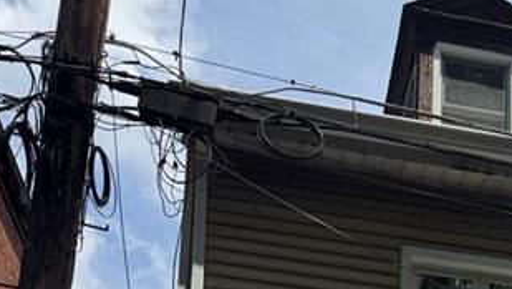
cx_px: 469
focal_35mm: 65
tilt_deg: +10.5
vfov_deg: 15.0
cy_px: 585
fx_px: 883
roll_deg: +0.3
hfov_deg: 30.8
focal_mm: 6.76
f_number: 1.78
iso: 80
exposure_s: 1/4950
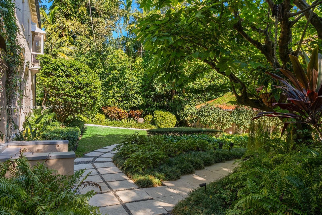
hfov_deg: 73.8
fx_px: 215
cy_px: 108
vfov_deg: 53.1
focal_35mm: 24
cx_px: 161
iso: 100
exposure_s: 1/20
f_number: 11
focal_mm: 24
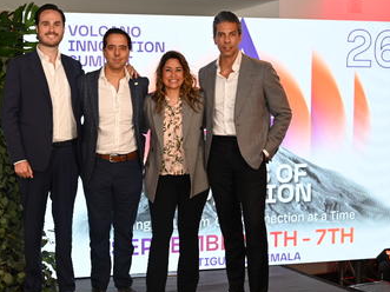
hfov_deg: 35.8
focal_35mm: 53
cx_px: 128
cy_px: 145
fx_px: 597
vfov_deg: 27.5
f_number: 4
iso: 200
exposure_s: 1/60
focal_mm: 38
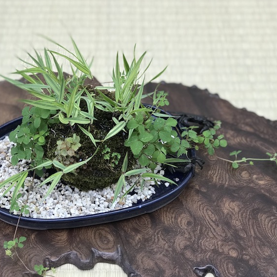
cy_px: 134
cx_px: 119
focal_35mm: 71
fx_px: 643
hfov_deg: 24.3
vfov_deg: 24.3
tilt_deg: -45.9
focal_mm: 6.6
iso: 40
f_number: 2.8
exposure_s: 1/50
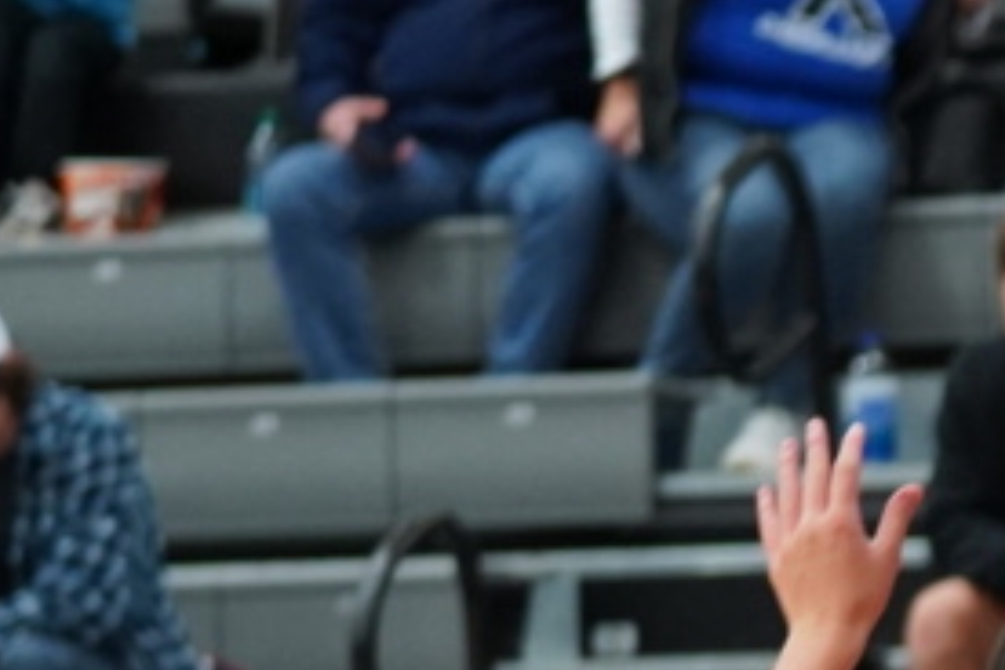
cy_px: 1413
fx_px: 12757
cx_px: 2174
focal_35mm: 457
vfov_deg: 3.0
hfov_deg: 4.4
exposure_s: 1/500
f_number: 2.8
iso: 2500
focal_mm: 78
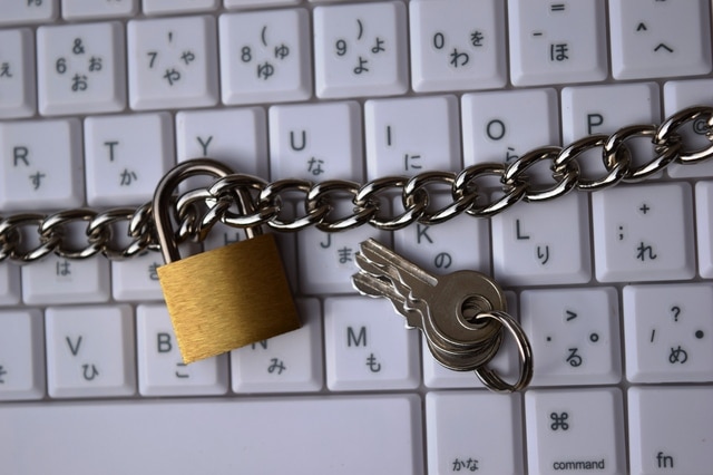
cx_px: 356
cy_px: 238
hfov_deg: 28.1
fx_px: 1425
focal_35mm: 72
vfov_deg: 18.9
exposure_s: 1/800
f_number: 5.6
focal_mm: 48
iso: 100
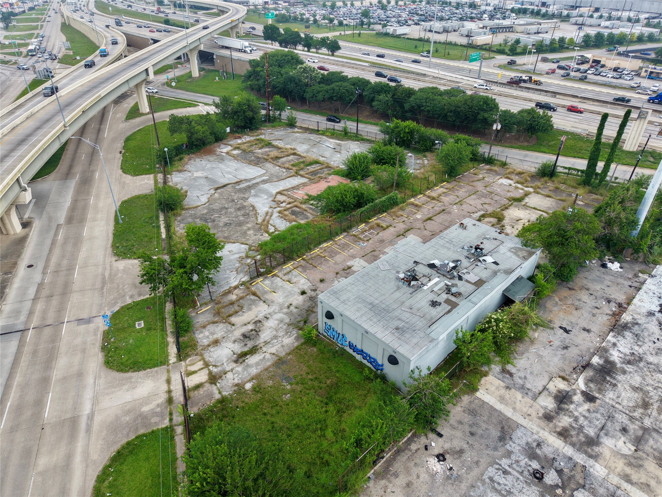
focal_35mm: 24
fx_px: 459
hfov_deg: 71.6
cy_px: 248
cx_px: 331
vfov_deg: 56.8
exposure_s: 1/1500
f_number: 1.8
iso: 100
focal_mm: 8.67
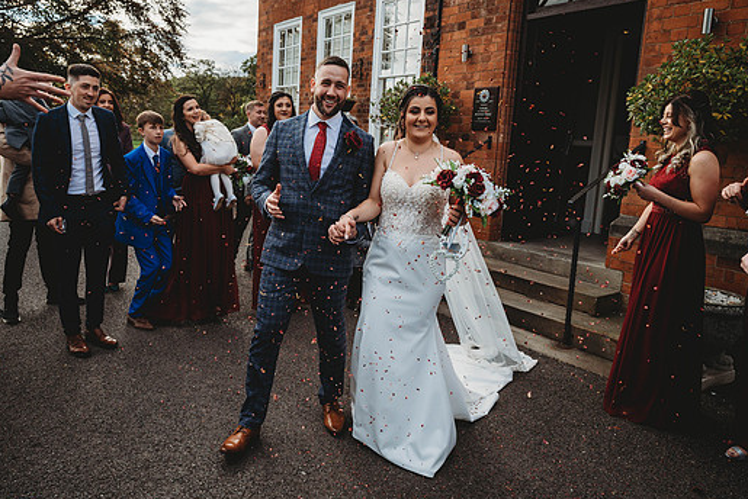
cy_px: 226
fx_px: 561
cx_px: 336
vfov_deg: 47.9
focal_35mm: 27
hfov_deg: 67.2
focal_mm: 24
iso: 200
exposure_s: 1/800
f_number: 4.5
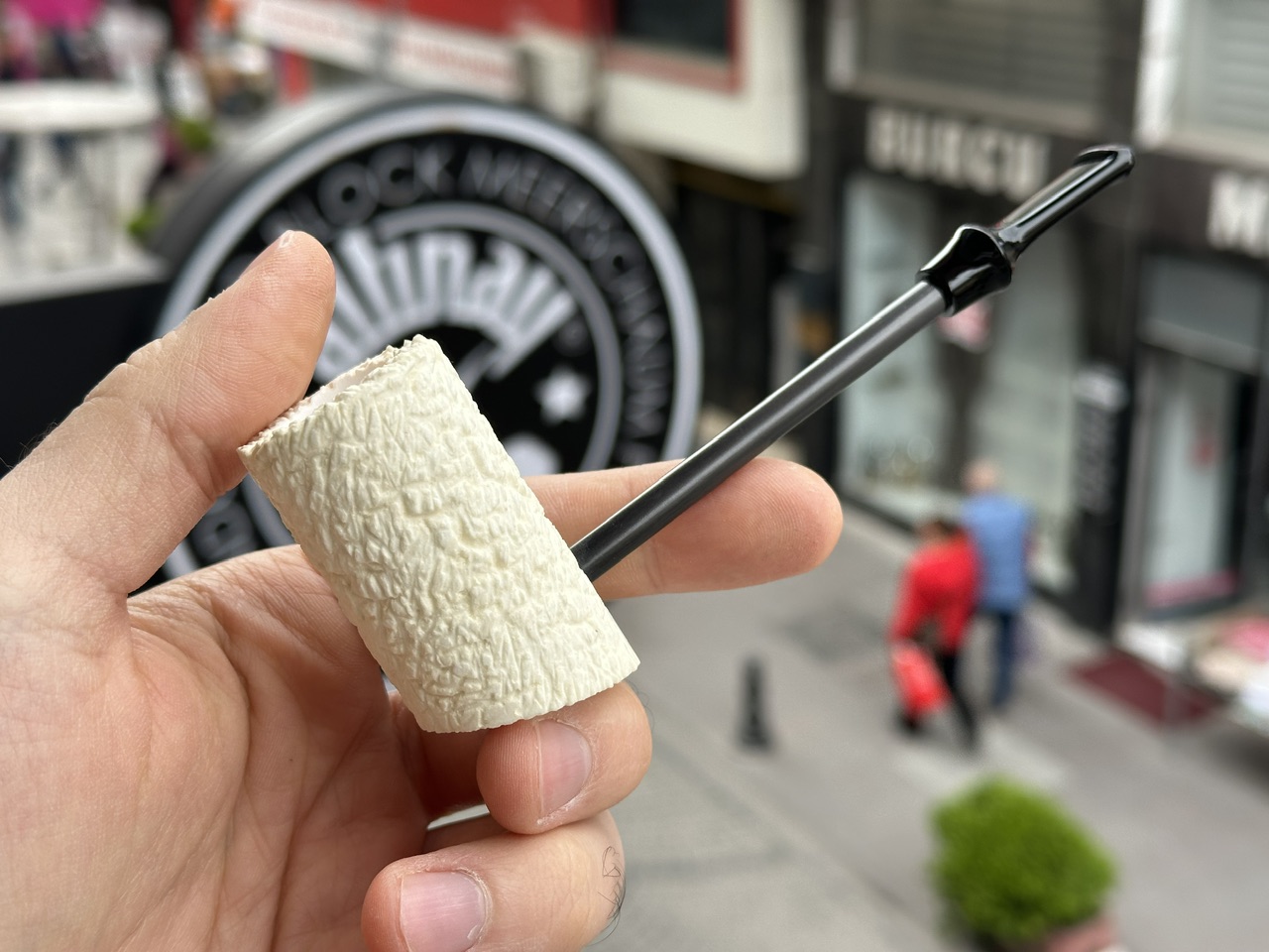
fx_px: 1760
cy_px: 476
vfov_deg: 30.3
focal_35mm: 48
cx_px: 634
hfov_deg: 39.7
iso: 64
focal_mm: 6.86
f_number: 1.78
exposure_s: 1/911
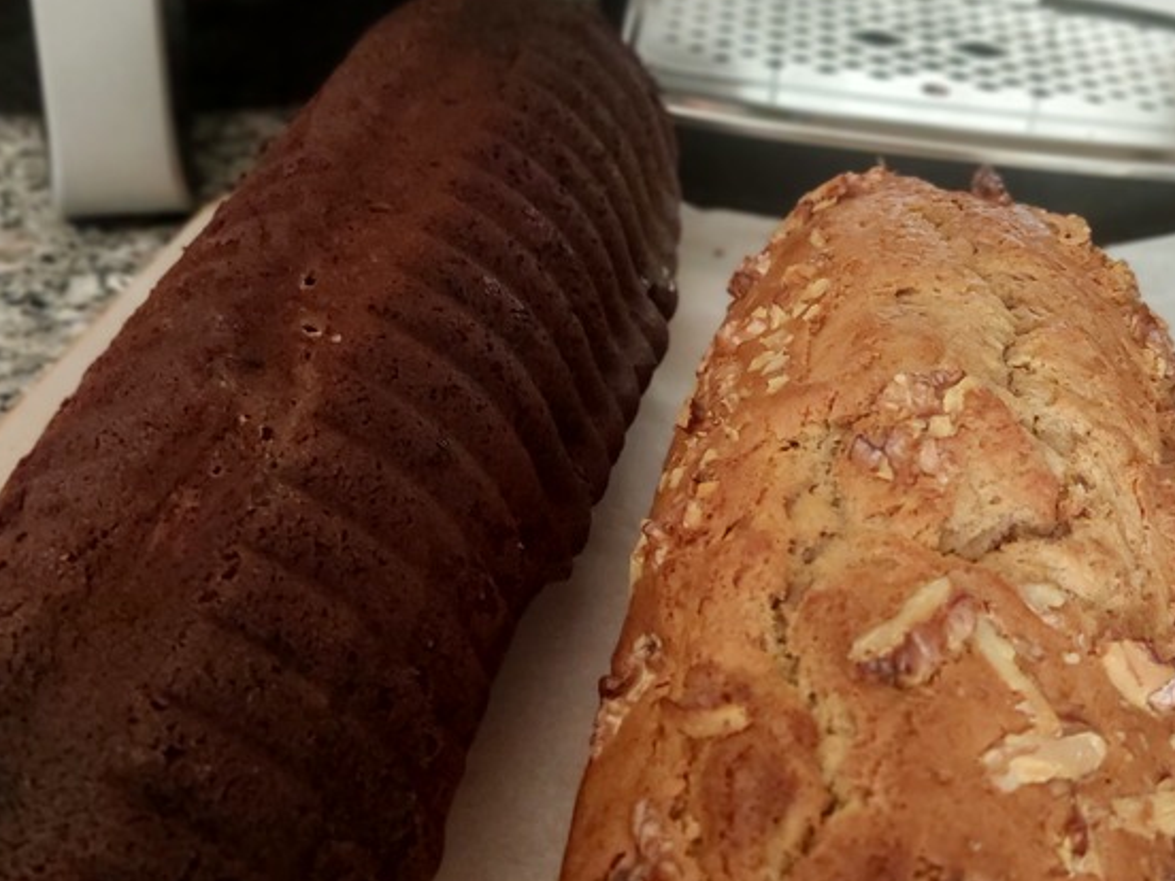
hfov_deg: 38.2
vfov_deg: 29.1
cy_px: 475
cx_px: 558
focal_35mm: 50
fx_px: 1697
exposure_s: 1/25
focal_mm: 4.6
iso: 400
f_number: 1.8
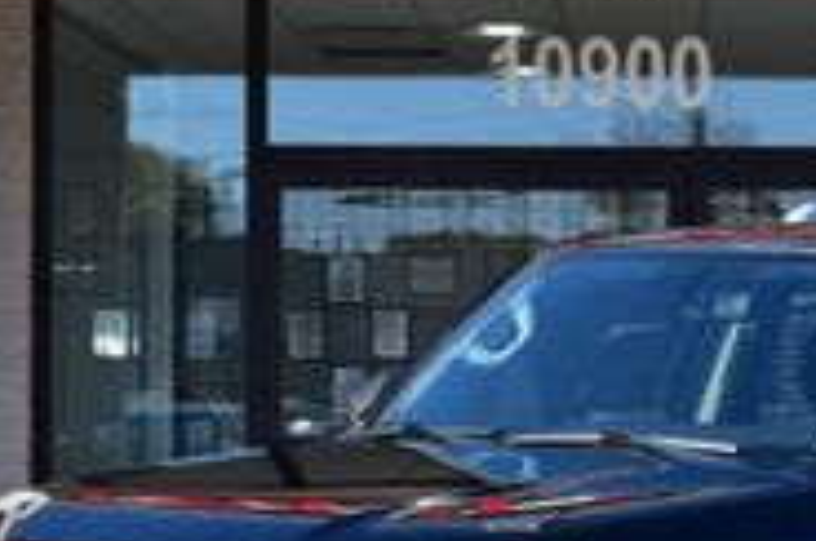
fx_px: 4135
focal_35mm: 183
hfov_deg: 11.2
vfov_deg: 7.5
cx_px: 701
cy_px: 412
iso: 400
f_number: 10
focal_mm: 35
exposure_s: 1/320
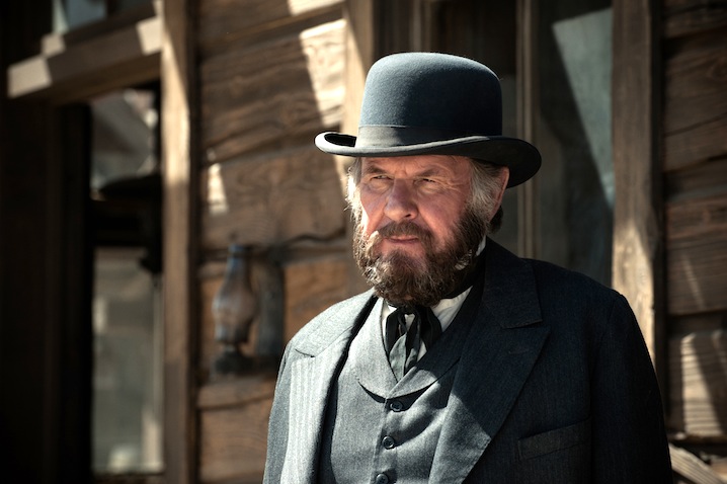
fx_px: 3129
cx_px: 364
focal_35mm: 155
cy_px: 242
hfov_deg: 13.3
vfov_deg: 8.8
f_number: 7.1
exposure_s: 1/1000
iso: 500
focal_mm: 155
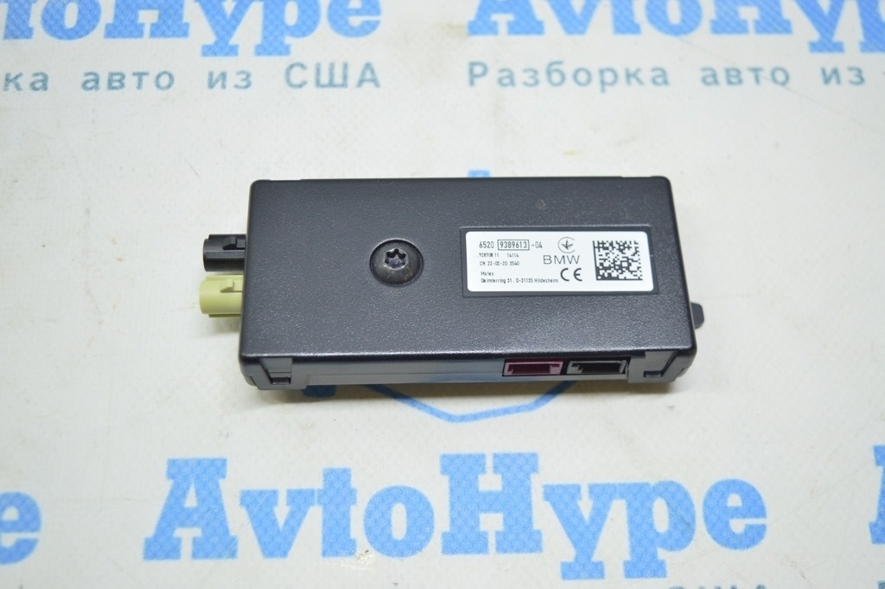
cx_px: 442
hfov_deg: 45.0
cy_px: 294
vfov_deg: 30.8
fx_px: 1068
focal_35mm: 44
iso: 400
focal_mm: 29
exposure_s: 1/40
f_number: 4.2
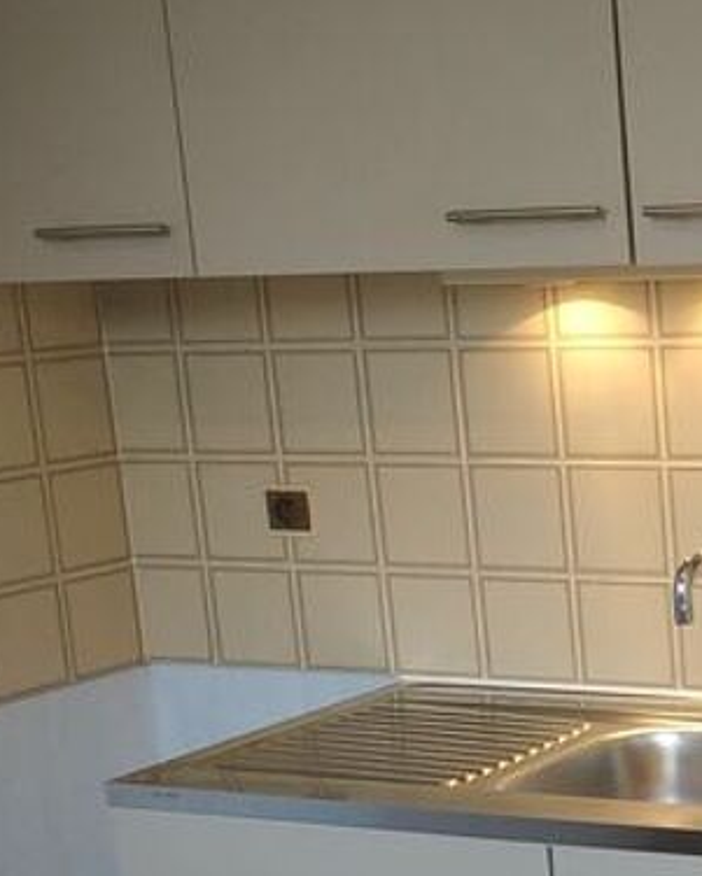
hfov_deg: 17.5
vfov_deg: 22.3
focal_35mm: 83
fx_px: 2155
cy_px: 840
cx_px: 889
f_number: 1.9
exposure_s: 1/50
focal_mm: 3.94
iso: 200
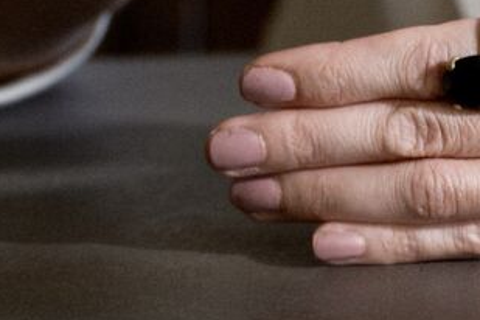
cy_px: -44
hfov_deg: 7.5
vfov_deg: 5.0
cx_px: 542
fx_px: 3626
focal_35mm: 272
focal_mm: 105
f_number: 9
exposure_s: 1/40
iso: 125
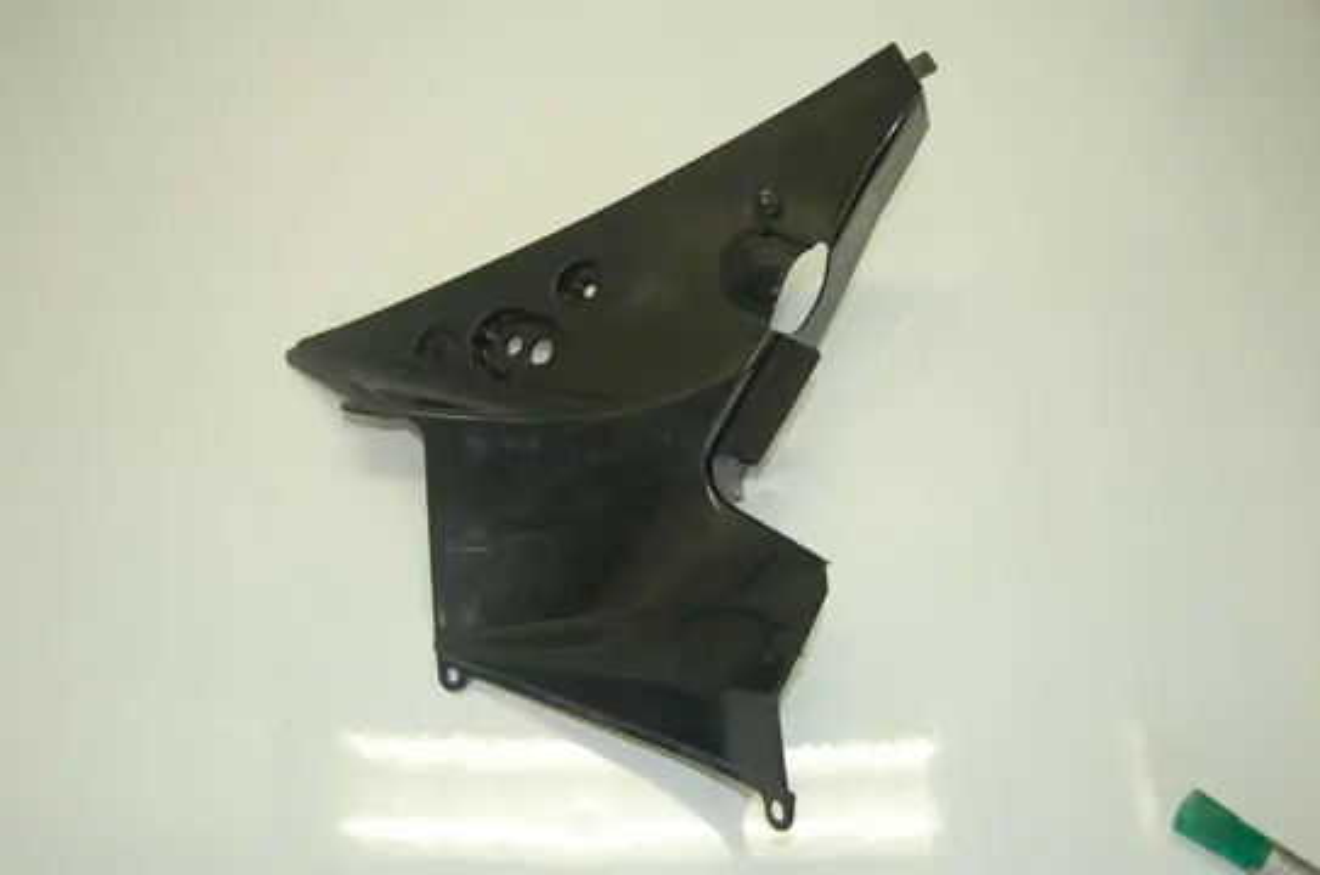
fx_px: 1208
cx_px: 660
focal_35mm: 33
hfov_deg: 57.3
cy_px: 438
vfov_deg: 39.8
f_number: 3.8
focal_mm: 22
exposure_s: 1/80
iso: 280
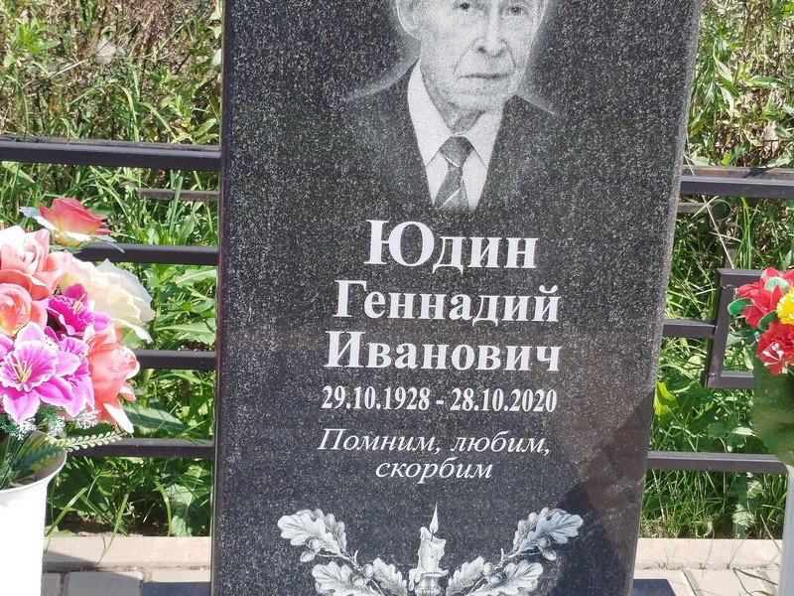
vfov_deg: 56.8
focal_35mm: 24
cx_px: 397
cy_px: 298
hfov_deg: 71.6
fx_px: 550
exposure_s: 1/403
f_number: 1.7
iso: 50
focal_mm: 5.31
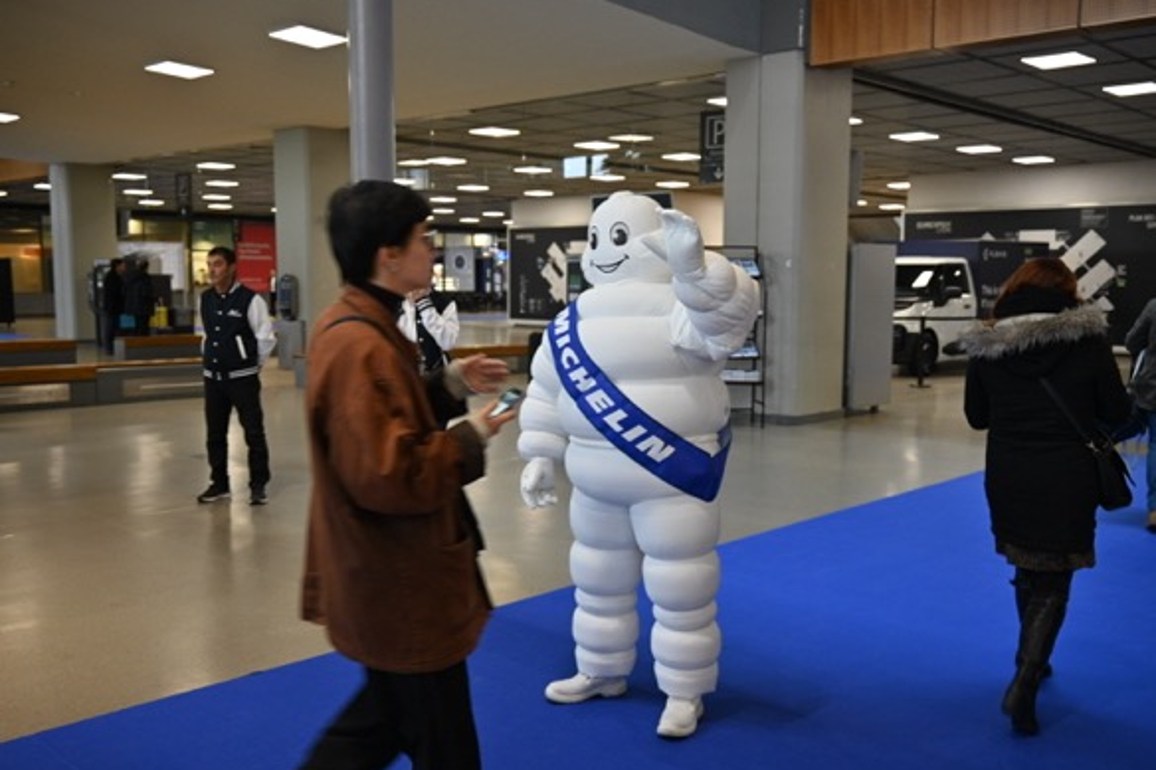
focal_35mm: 34
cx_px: 602
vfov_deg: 38.8
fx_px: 1091
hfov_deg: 55.8
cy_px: 409
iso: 640
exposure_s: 1/60
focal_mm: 31
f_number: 4.2
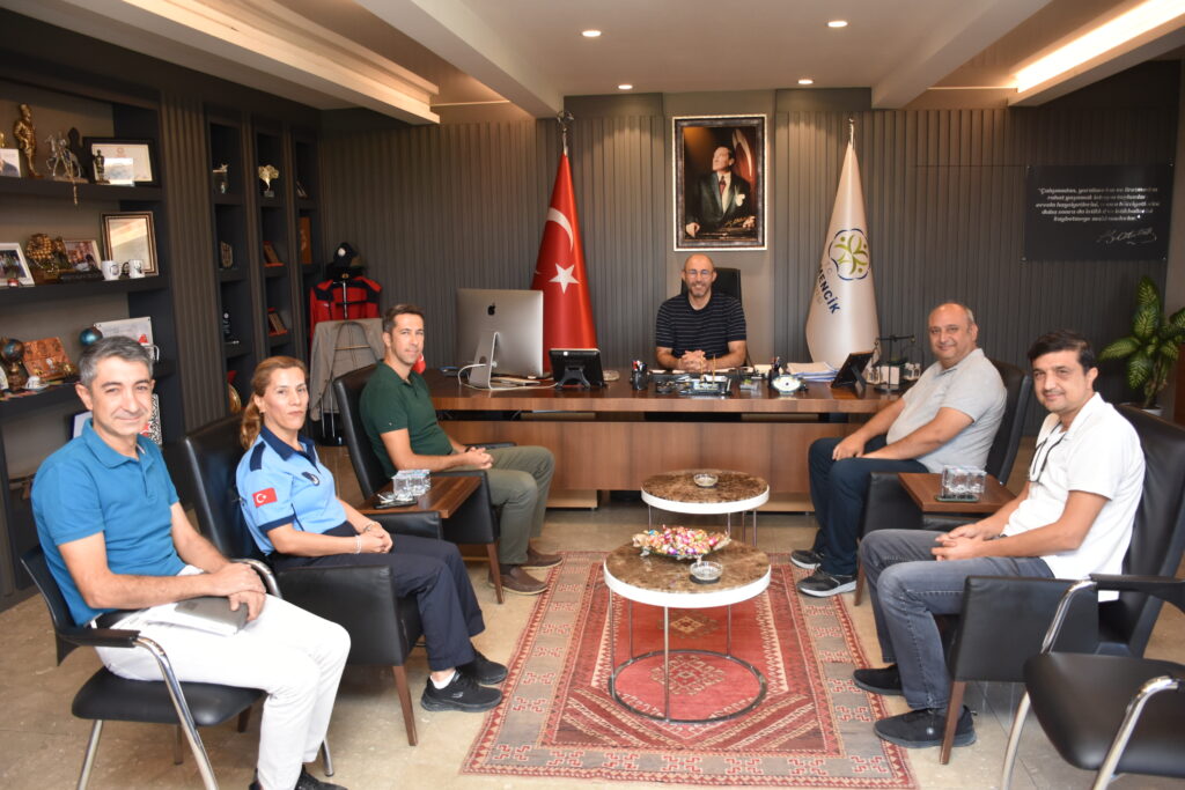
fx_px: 889
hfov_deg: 67.4
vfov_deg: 47.9
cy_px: 395
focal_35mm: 27
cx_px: 592
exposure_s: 1/60
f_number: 4
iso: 640
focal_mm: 18
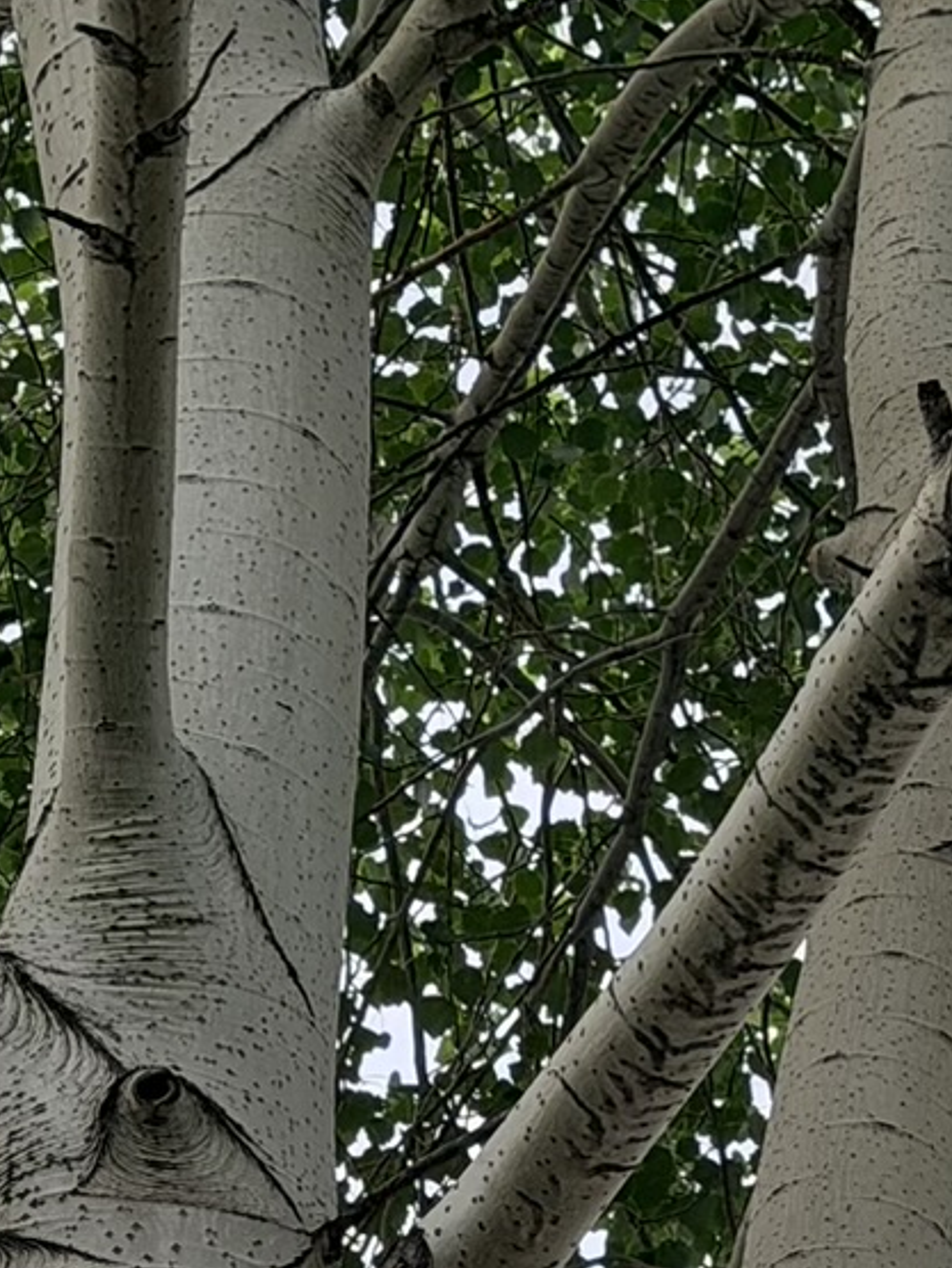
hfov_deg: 8.4
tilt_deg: +40.0
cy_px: 1709
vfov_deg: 10.9
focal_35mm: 177
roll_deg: +0.0
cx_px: 479
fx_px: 6483
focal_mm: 6.76
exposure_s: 1/236
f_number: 1.78
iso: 80
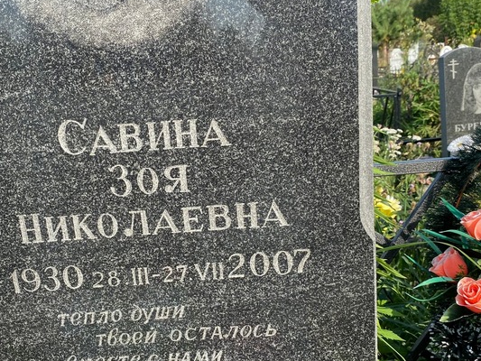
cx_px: 217
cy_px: 207
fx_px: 542
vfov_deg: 36.8
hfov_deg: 47.8
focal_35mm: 39
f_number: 1.8
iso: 32
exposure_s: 1/973
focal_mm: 4.25
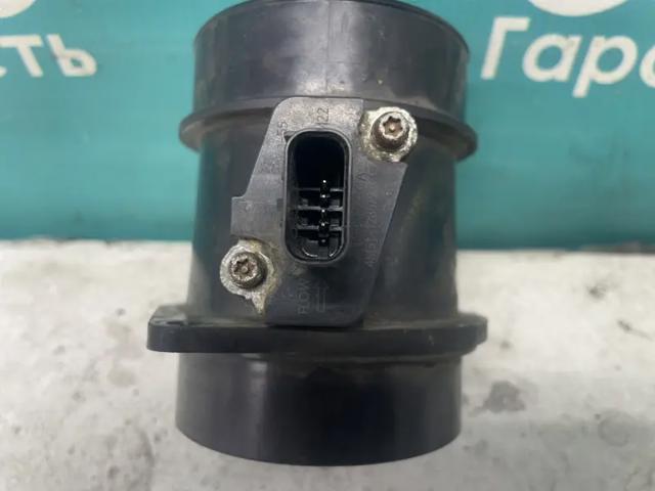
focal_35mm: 26
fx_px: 492
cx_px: 328
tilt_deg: -48.5
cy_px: 246
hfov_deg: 67.3
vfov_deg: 53.1
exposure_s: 1/50
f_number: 1.6
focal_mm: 4.2
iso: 100
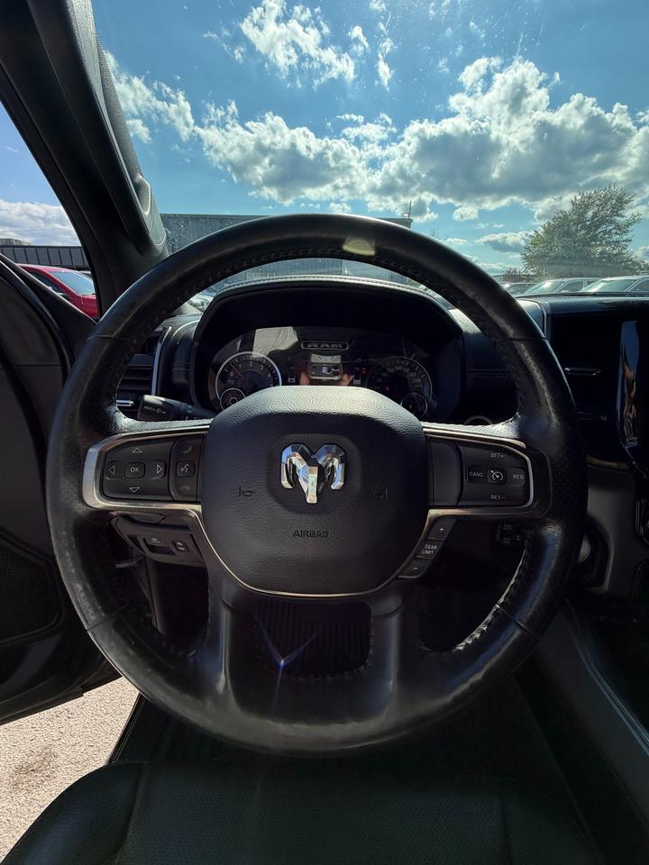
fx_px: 350
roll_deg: -0.3
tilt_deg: -21.2
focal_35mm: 14
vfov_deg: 102.1
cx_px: 324
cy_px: 432
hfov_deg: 85.7
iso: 32
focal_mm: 2.22
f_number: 2.2
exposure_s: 1/770
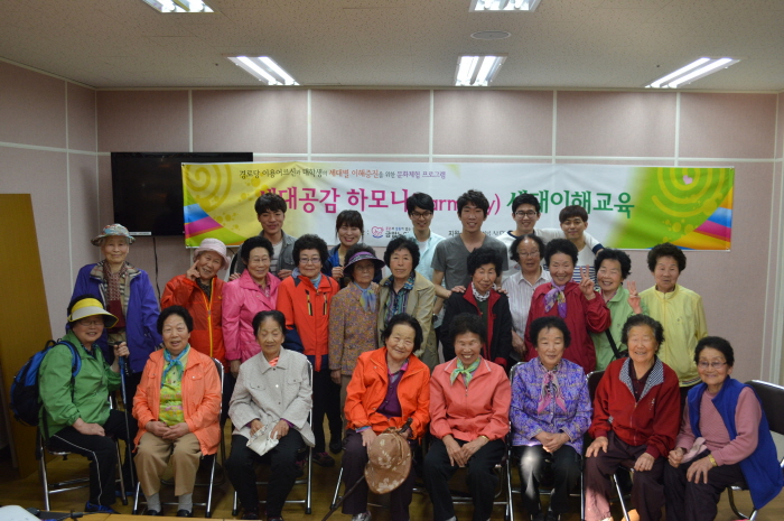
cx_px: 392
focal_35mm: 33
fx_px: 718
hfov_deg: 57.3
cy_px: 260
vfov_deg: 39.9
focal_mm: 22
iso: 400
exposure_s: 1/80
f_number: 4.5
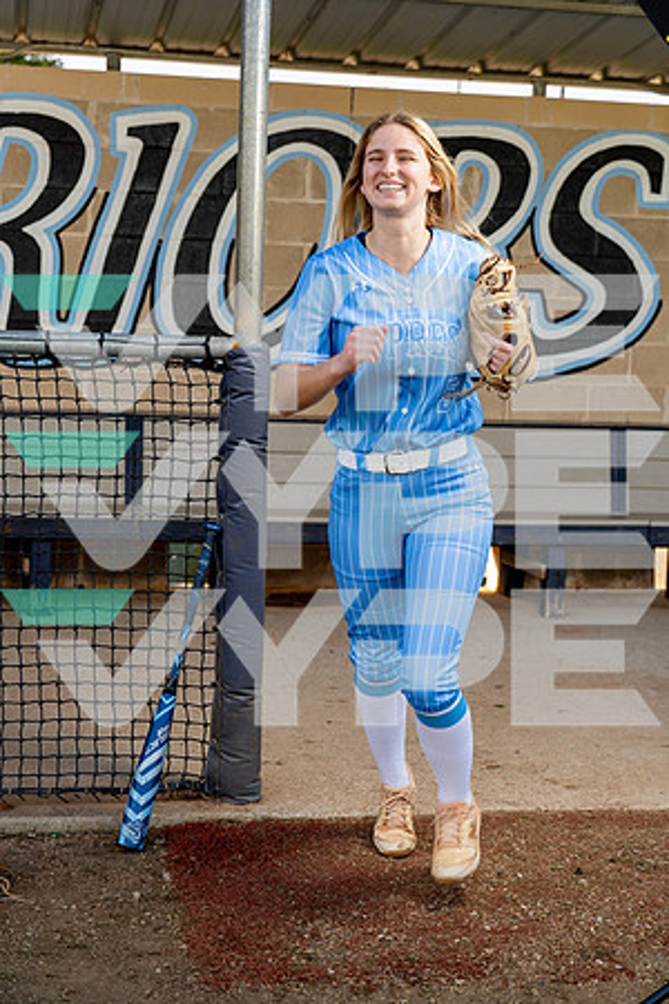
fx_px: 1672
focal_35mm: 60
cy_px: 502
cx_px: 334
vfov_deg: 33.4
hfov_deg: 22.6
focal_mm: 60
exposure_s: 1/250
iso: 100
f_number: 4
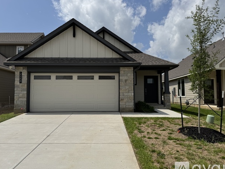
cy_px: 85
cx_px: 112
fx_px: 169
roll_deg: -1.1
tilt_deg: +2.8
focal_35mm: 26
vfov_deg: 53.1
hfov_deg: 67.3
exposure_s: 1/10417
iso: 80
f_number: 1.78
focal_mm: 6.76
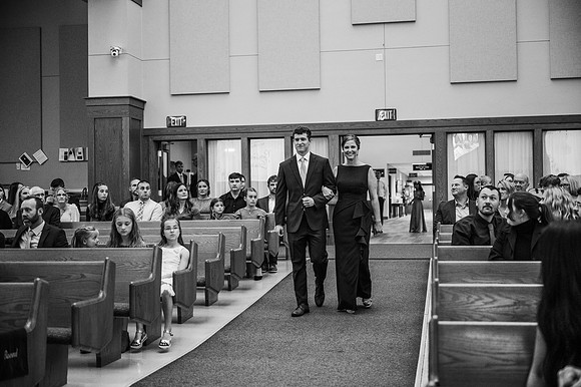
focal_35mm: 49
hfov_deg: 40.4
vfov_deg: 27.5
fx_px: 790
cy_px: 194
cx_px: 290
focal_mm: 49
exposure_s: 1/250
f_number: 2.8
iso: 2000
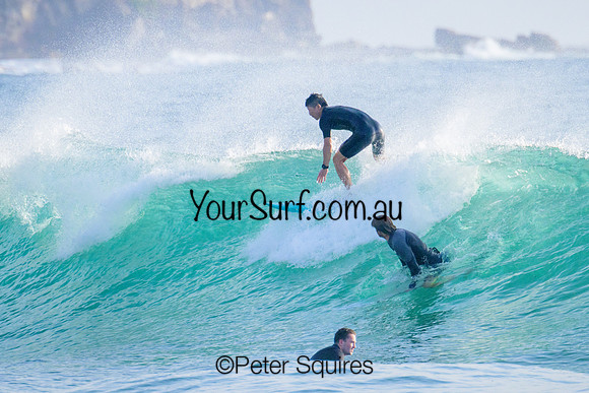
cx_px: 300
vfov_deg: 1.3
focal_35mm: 1096
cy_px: 177
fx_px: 17931
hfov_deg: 1.9
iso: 1600
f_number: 13
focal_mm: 800
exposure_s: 1/2000
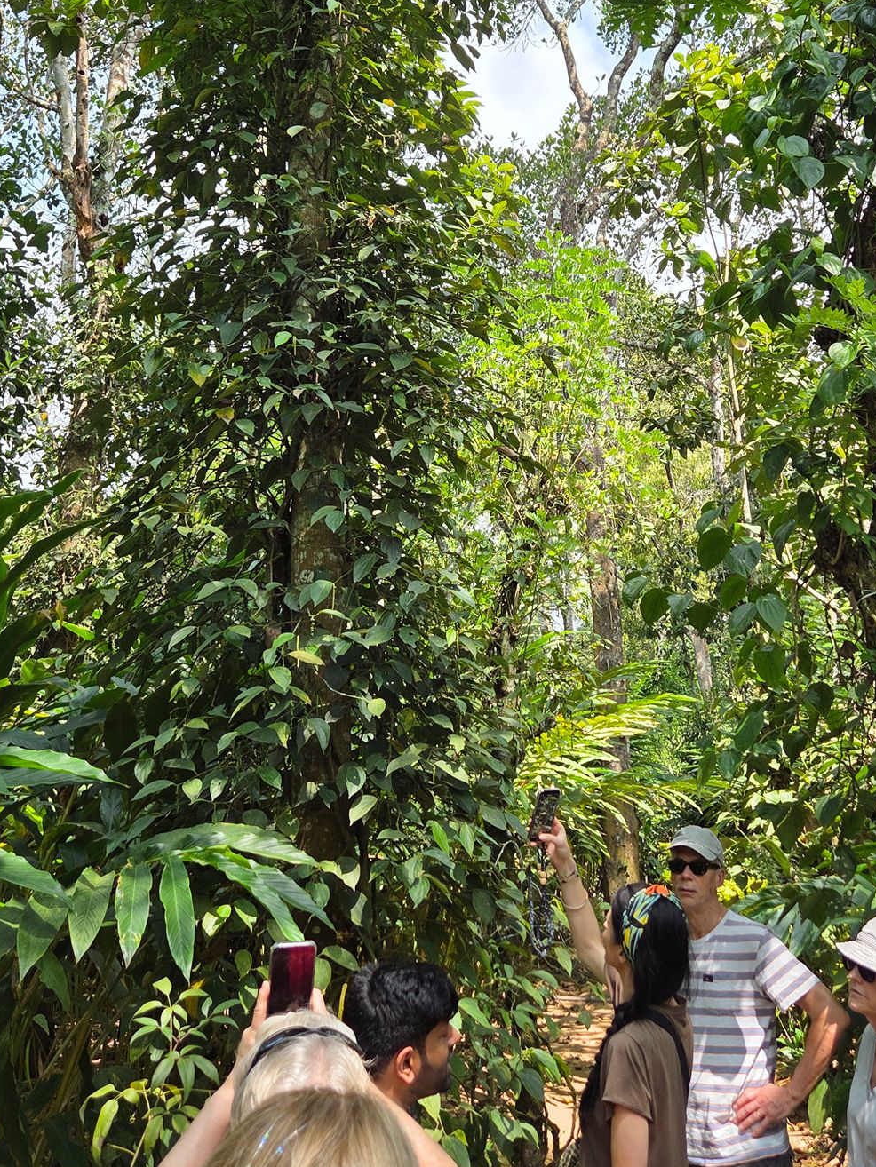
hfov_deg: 40.4
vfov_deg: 52.3
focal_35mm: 35
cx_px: 545
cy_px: 471
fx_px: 1181
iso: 80
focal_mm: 5.4
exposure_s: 1/1199
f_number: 1.8
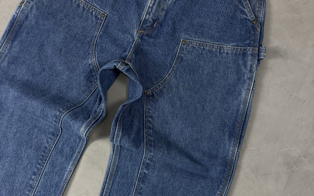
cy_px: 116
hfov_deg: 56.7
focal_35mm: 34
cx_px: 157
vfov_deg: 37.2
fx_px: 291
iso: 250
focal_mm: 6.76
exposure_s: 1/60
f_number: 1.78
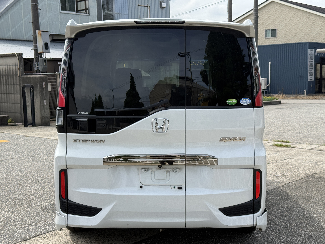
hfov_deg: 39.7
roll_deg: +1.4
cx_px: 162
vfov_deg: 30.3
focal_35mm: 48
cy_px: 122
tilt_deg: -5.9
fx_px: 451
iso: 100
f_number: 1.78
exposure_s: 1/4878
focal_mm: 6.76
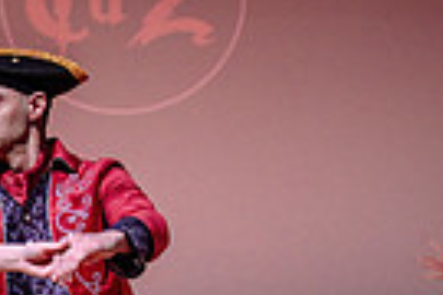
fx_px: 1907
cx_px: 11
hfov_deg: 13.1
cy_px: 394
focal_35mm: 155
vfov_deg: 8.7
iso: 1600
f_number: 2.8
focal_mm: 28
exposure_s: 1/200
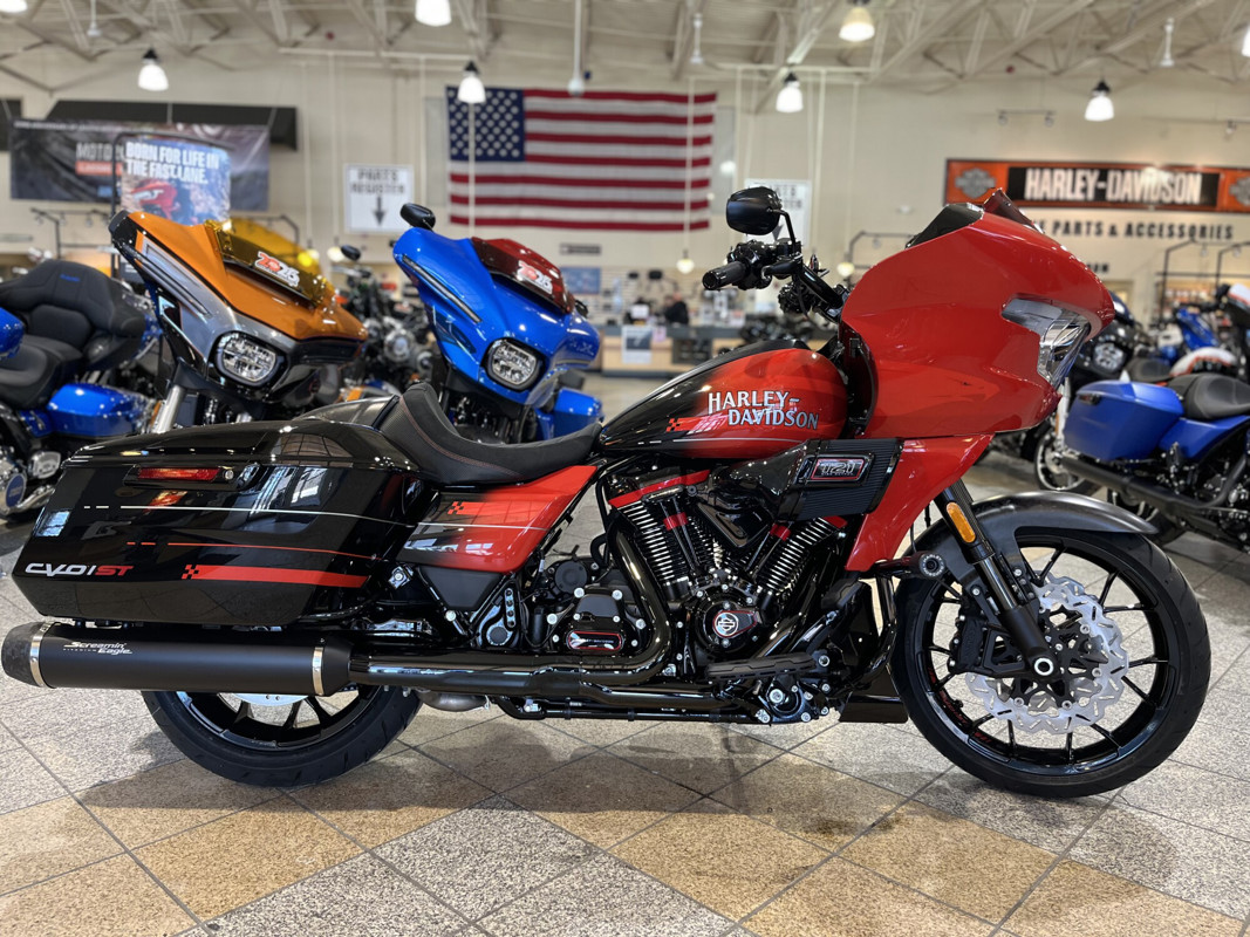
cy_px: 468
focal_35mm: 26
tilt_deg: -8.8
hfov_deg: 67.3
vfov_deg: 53.1
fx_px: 939
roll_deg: -0.6
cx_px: 625
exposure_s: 1/60
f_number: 1.6
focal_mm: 5.1
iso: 160
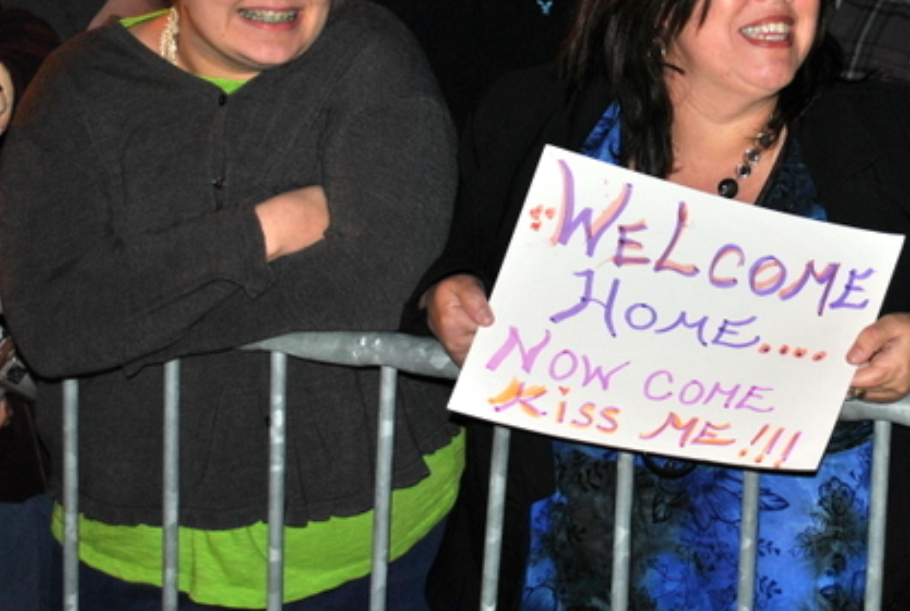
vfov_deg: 14.9
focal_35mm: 92
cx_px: 668
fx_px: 2331
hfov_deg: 21.9
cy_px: 179
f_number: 4.8
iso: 200
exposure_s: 1/60
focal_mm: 32
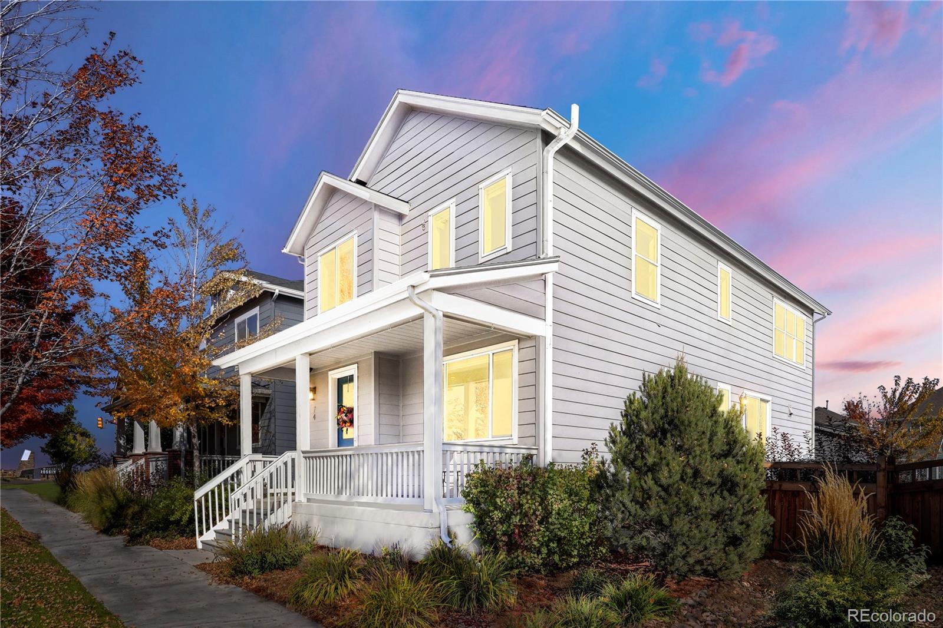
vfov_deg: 61.9
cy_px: 314
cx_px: 472
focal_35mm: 20
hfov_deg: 84.0
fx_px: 524
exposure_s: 1/1600
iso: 800
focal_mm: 20
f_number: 13
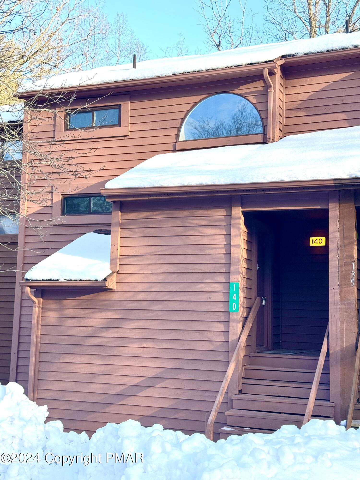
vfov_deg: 39.7
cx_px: 180
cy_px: 240
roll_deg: -1.3
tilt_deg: +6.4
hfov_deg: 30.3
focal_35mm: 48
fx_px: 666
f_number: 1.78
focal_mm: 6.86
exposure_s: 1/747
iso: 64
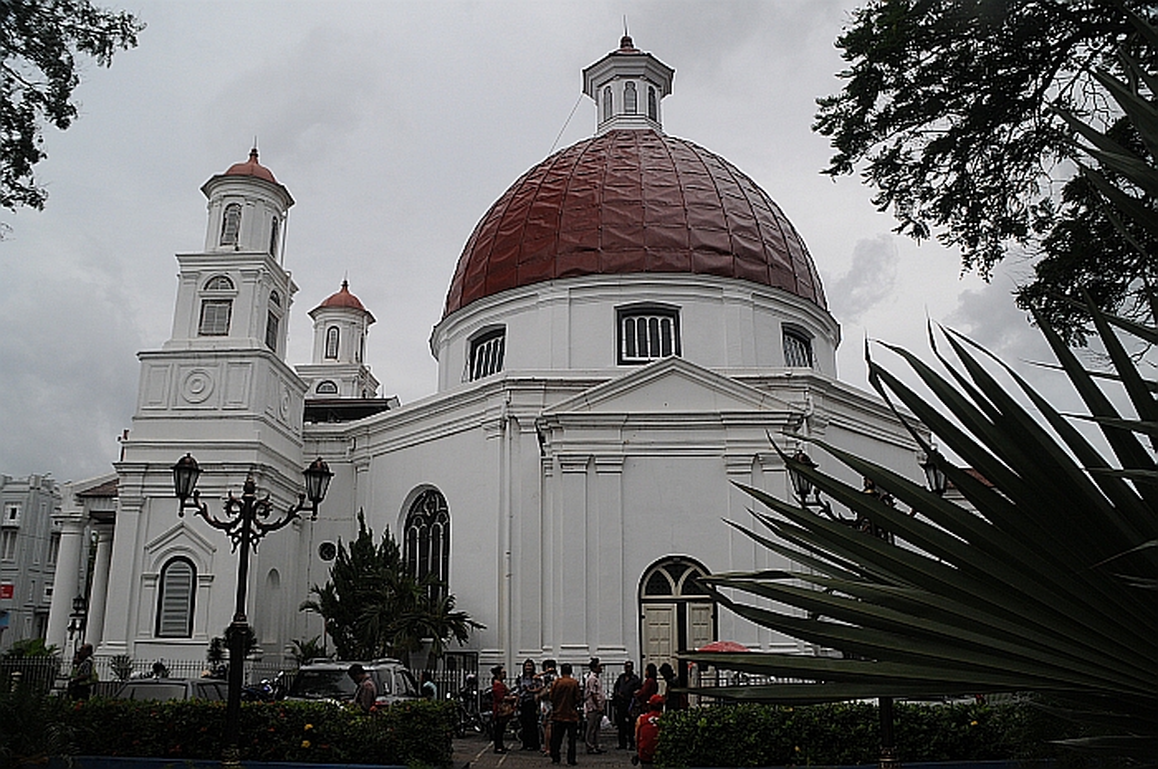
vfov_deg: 47.8
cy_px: 384
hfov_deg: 67.4
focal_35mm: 27
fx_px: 867
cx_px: 579
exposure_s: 1/500
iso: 400
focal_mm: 18
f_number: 11
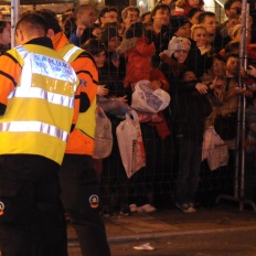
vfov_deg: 11.8
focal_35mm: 148
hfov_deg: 11.5
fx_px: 1239
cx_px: -74
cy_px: 88
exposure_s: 1/25
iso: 2000
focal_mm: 45
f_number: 2.8
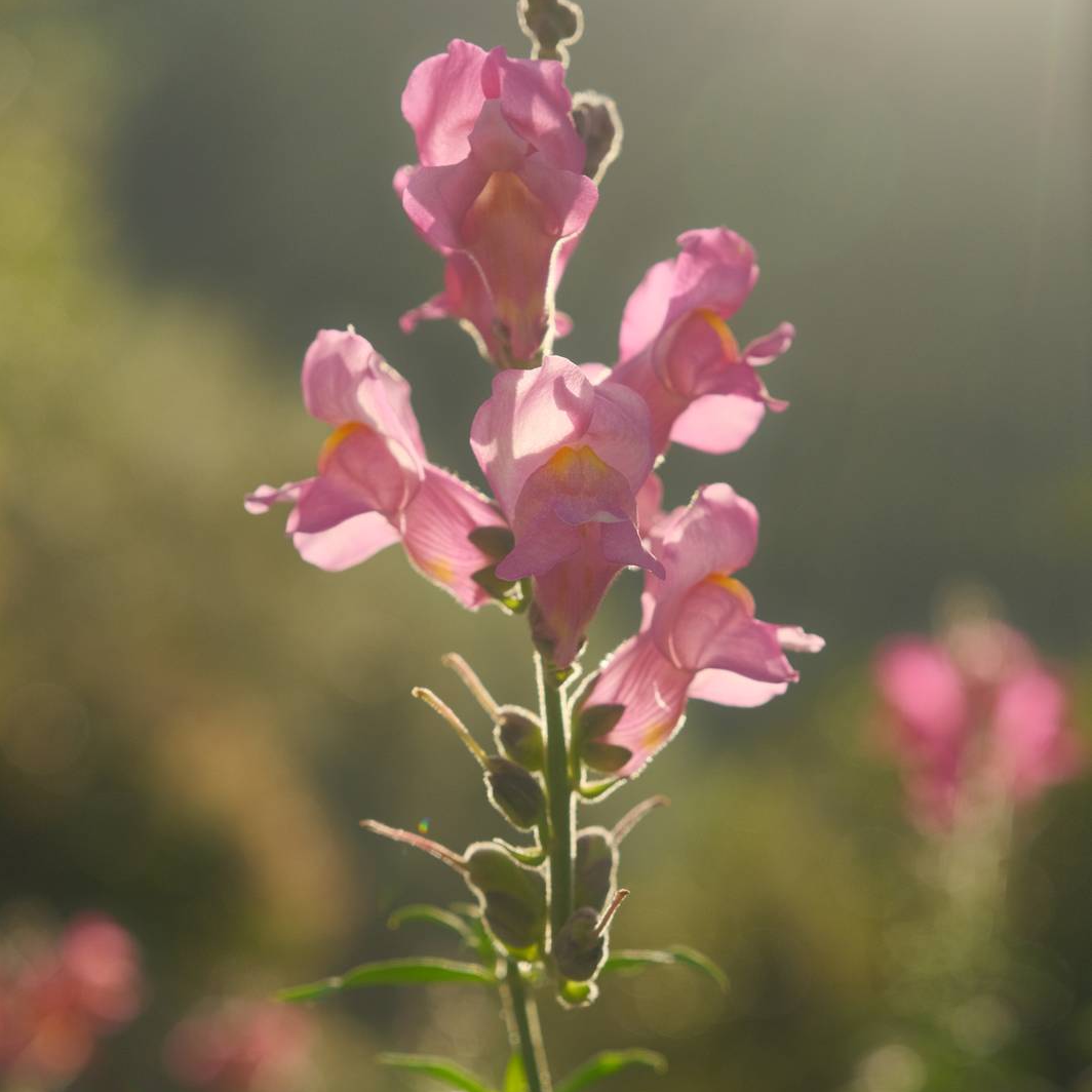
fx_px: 3605
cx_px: 545
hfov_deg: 17.2
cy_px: 620
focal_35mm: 101
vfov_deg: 17.2
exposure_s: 1/2400
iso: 640
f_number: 4
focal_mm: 52.4
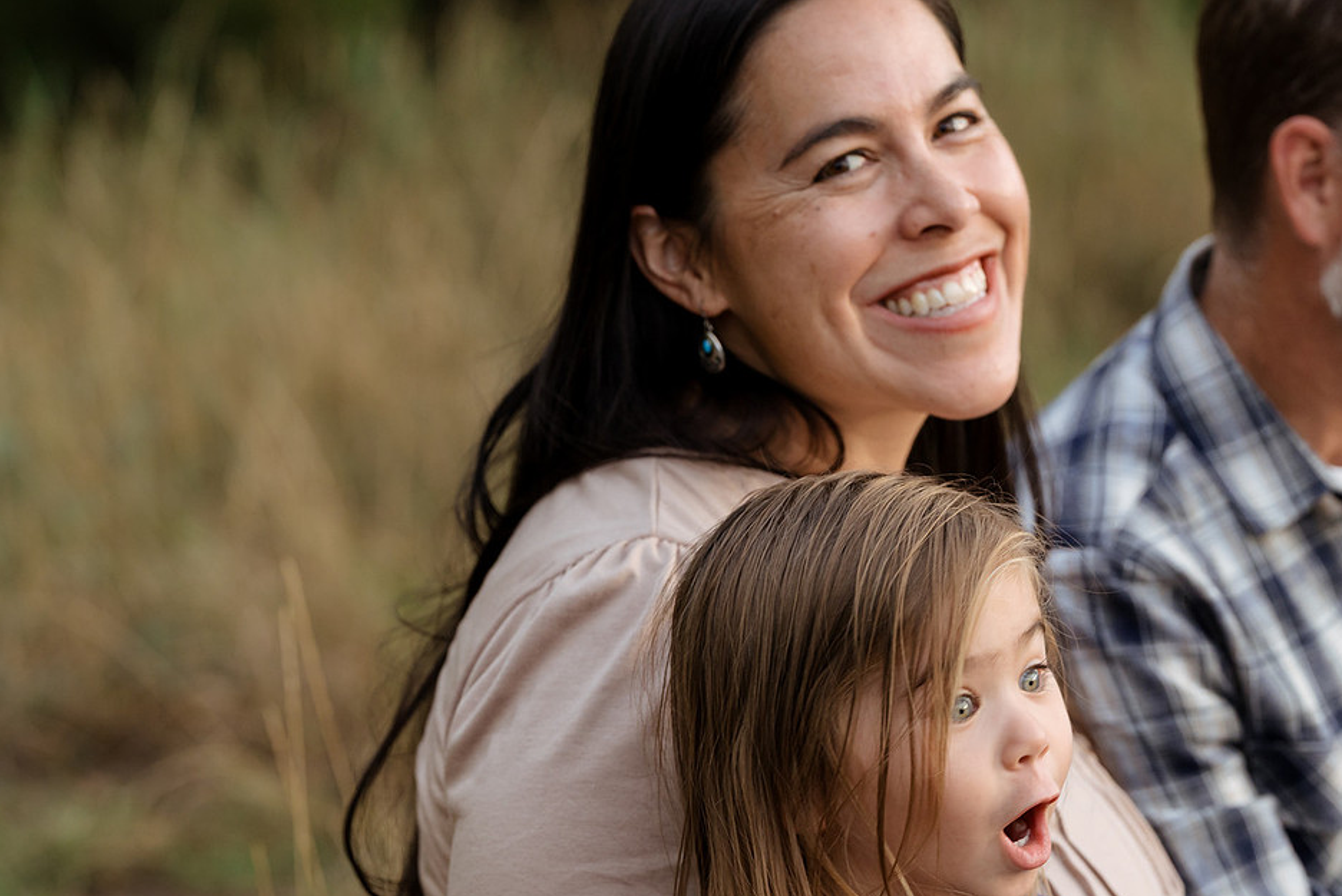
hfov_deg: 12.2
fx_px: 6265
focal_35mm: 168
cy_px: 525
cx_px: 771
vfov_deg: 8.2
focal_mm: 143
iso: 1000
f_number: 5.6
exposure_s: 1/200
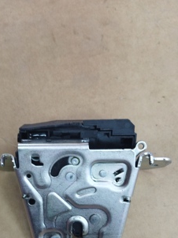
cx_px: 72
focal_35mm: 43
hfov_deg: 33.5
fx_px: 295
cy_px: 188
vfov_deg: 42.0
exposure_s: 1/50
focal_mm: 4.71
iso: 175
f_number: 1.79
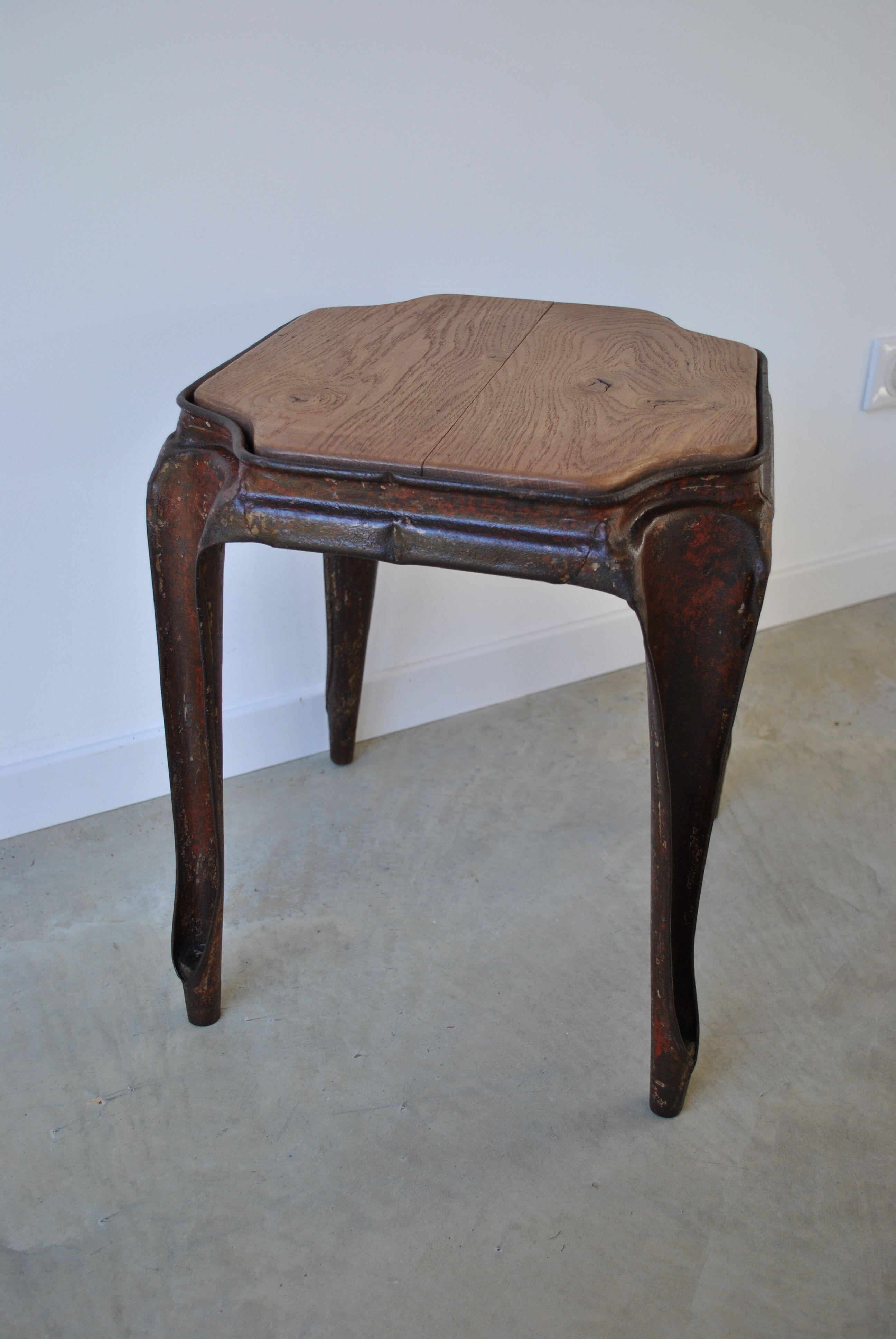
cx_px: 448
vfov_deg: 57.2
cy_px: 670
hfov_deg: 40.1
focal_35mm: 33
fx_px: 1228
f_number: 4.5
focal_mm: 22
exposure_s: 1/80
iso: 200
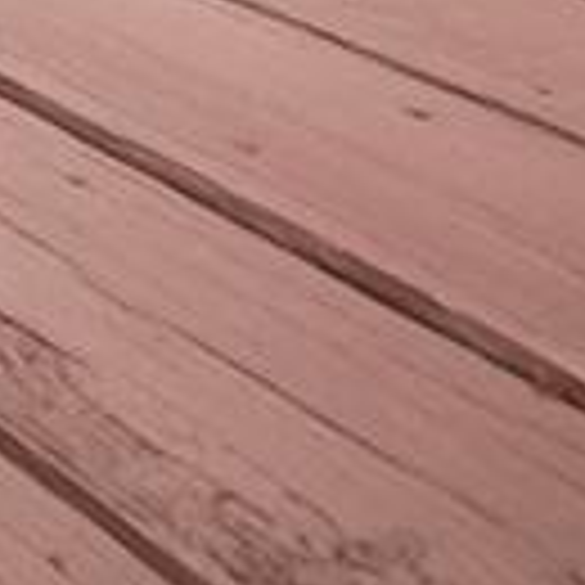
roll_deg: -2.2
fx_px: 2600
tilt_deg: -5.6
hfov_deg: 12.8
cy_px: -414
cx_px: 378
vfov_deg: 12.0
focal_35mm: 136
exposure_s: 1/723
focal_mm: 5.7
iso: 50
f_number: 1.5
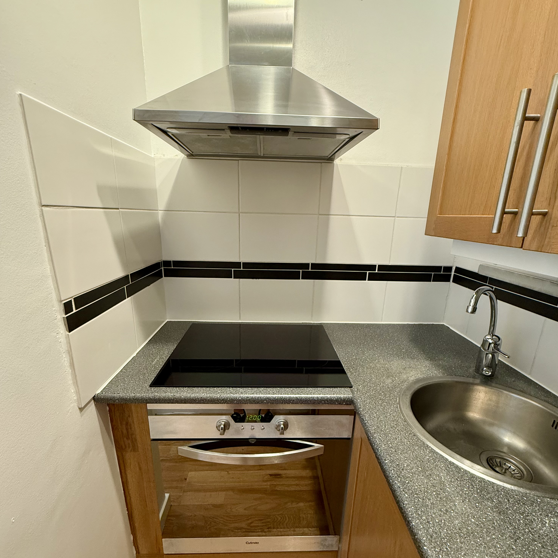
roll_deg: -1.3
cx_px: 280
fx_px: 310
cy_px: 308
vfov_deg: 83.7
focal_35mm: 17
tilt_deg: -16.6
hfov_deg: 84.0
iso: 320
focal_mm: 2.22
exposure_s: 1/50
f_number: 2.2
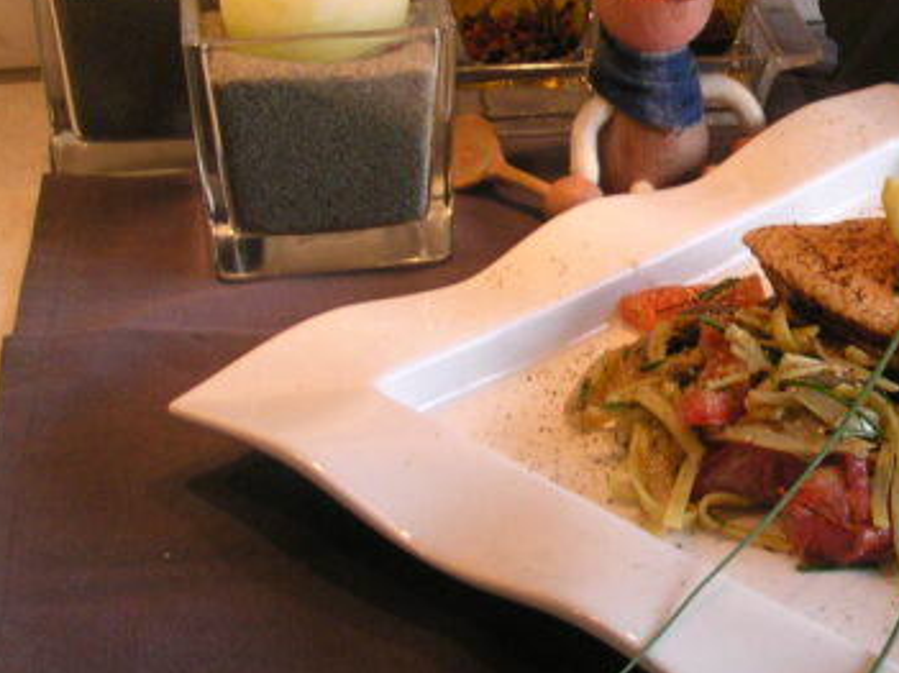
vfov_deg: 18.2
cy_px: 310
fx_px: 2103
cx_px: 968
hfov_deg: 22.8
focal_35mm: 81
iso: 100
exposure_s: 1/78.2
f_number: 2.7
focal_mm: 5.6
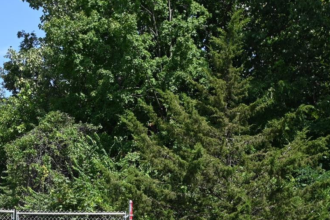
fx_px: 733
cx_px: 38
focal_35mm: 80
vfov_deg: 16.2
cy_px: 284
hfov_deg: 24.7
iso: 100
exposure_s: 1/320
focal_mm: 20
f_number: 6.3
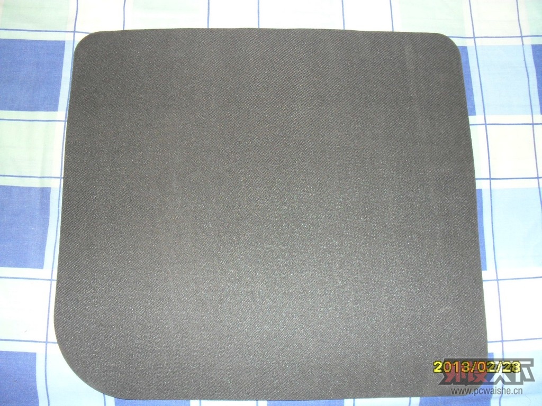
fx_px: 548
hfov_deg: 52.6
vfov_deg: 40.7
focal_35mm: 35
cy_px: 203
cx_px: 271
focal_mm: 6.3
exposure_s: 1/45
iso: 200
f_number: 3.2
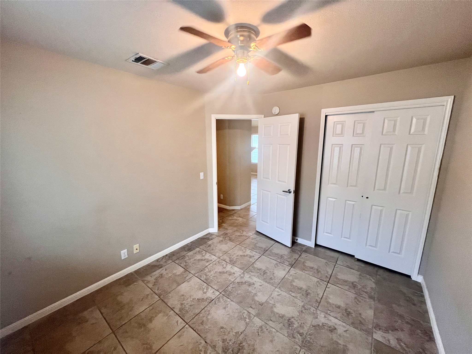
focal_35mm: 13
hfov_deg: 106.2
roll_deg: +0.4
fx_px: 177
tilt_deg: -10.0
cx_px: 236
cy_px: 177
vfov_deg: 89.9
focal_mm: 1.57
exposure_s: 1/60
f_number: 1.8
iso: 250
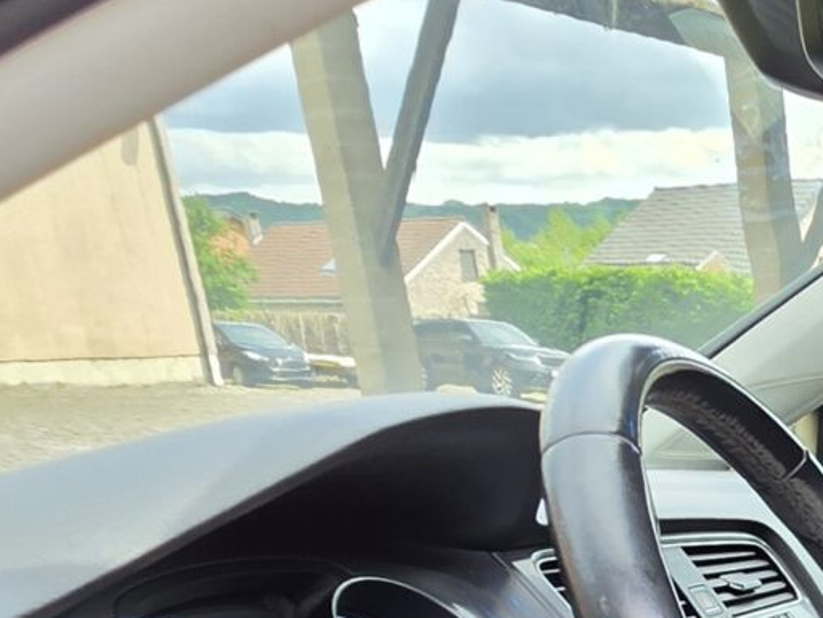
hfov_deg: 23.4
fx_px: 1545
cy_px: 999
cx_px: 1263
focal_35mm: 65
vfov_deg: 19.0
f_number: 1.9
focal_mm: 2.2
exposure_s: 1/120
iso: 16
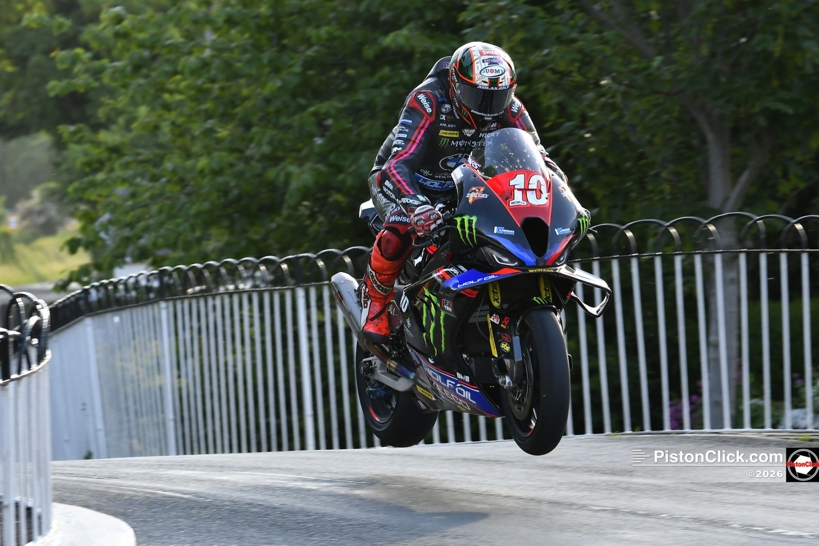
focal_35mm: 218
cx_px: 410
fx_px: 4947
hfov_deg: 9.5
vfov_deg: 6.3
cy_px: 273
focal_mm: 145
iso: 360
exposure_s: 1/400
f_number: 5.6
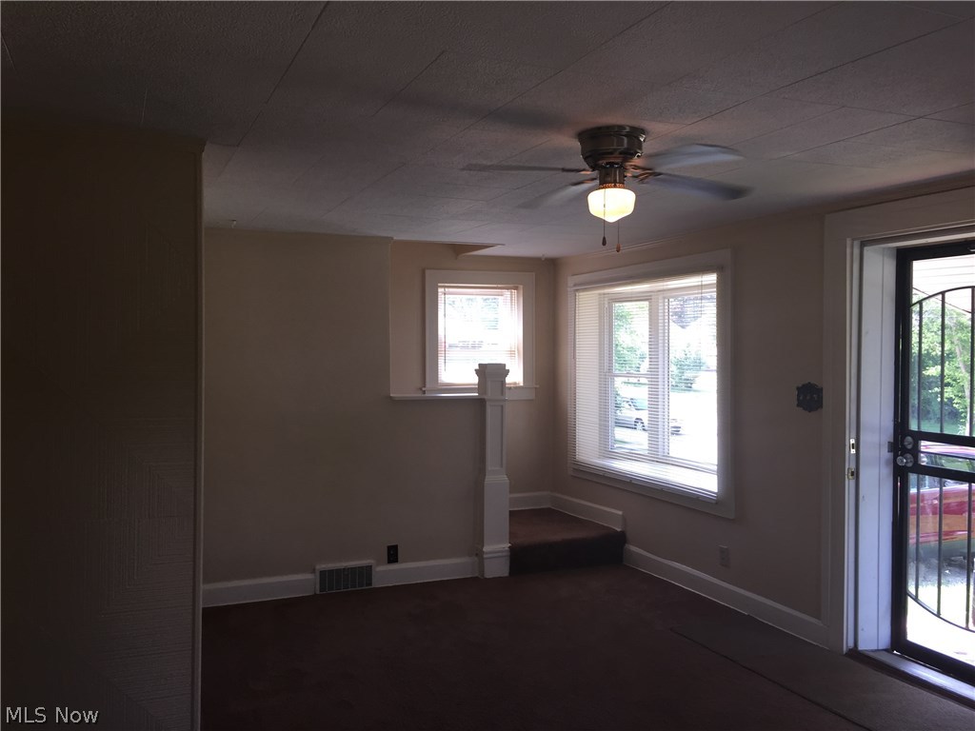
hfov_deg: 61.7
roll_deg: -0.8
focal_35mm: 29
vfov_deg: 48.2
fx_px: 817
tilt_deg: -1.3
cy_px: 366
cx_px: 488
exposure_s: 1/60
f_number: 2.2
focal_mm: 4.15
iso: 40
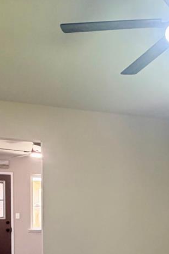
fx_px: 331
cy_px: 221
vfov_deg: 39.4
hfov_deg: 28.0
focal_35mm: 47
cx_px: 138
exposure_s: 1/90
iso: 320
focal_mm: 2.22
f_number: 2.2
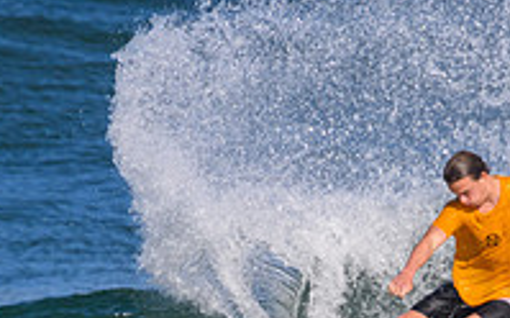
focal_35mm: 2375
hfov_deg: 0.9
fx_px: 32983
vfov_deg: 0.6
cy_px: 414
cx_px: 336
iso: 1250
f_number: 11
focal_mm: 800
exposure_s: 1/2000
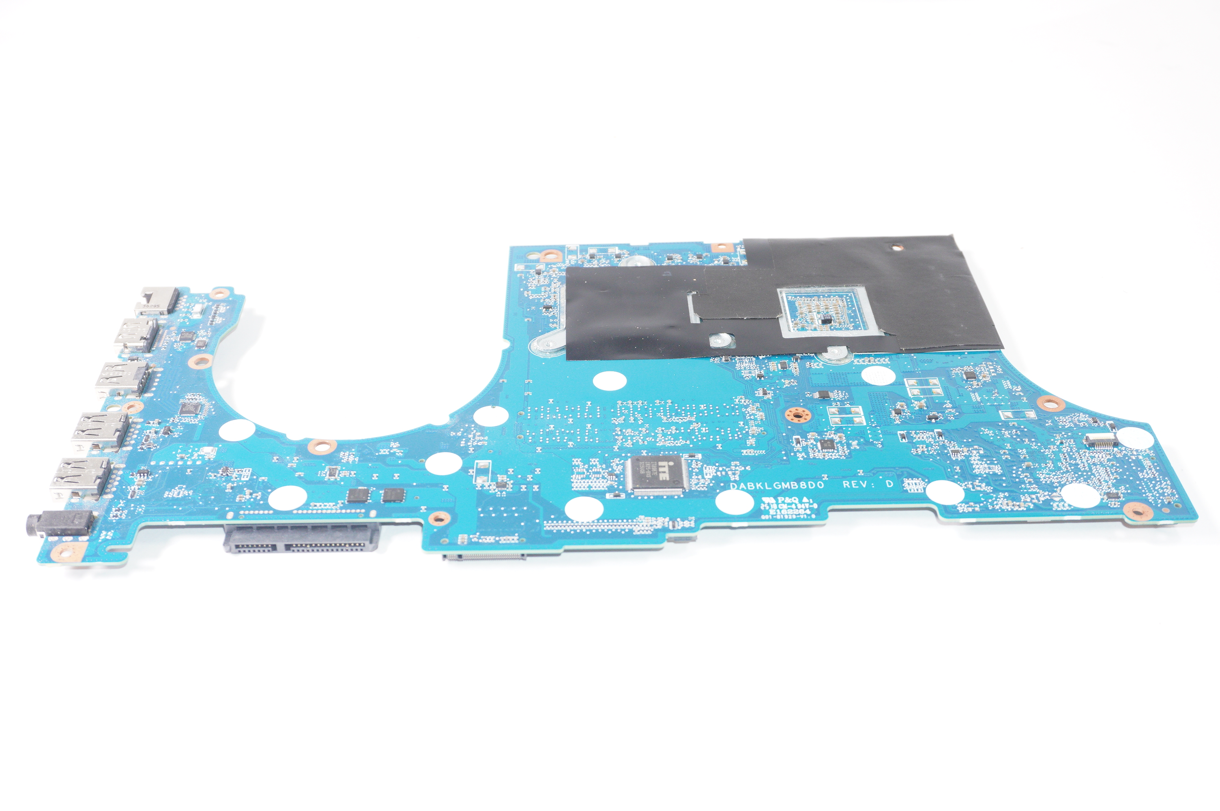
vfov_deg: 33.0
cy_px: 406
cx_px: 610
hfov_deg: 48.0
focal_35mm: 40
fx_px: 1371
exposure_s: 1/125
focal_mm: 27
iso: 640
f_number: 6.3
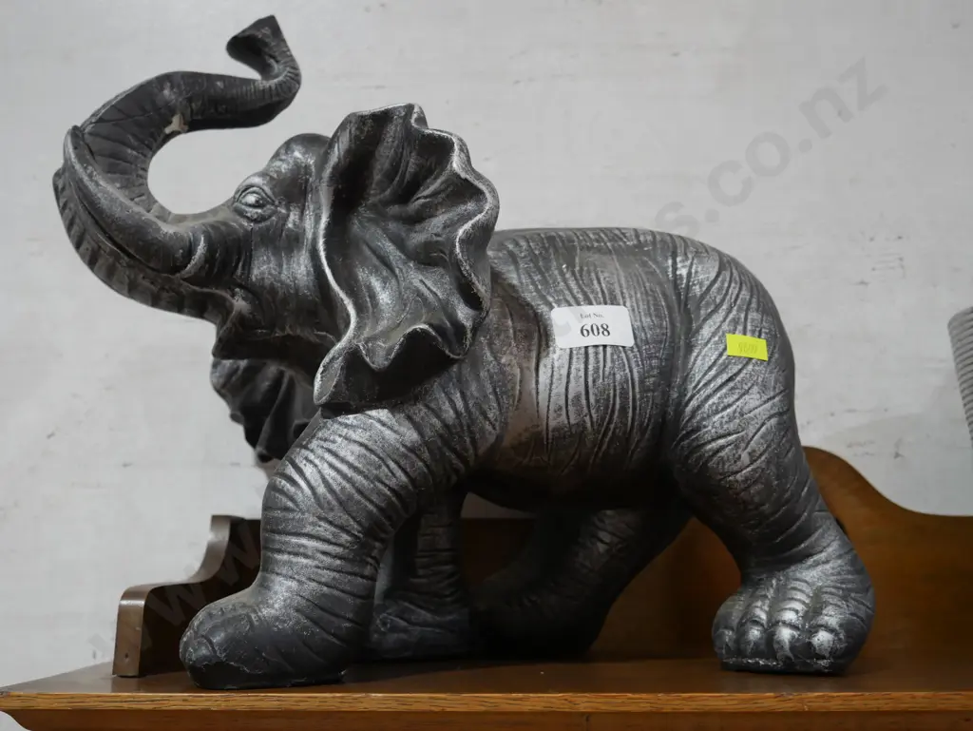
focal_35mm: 36
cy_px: 366
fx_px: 1012
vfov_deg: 39.7
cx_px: 486
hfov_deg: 51.3
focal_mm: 18
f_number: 4
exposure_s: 1/60
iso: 640
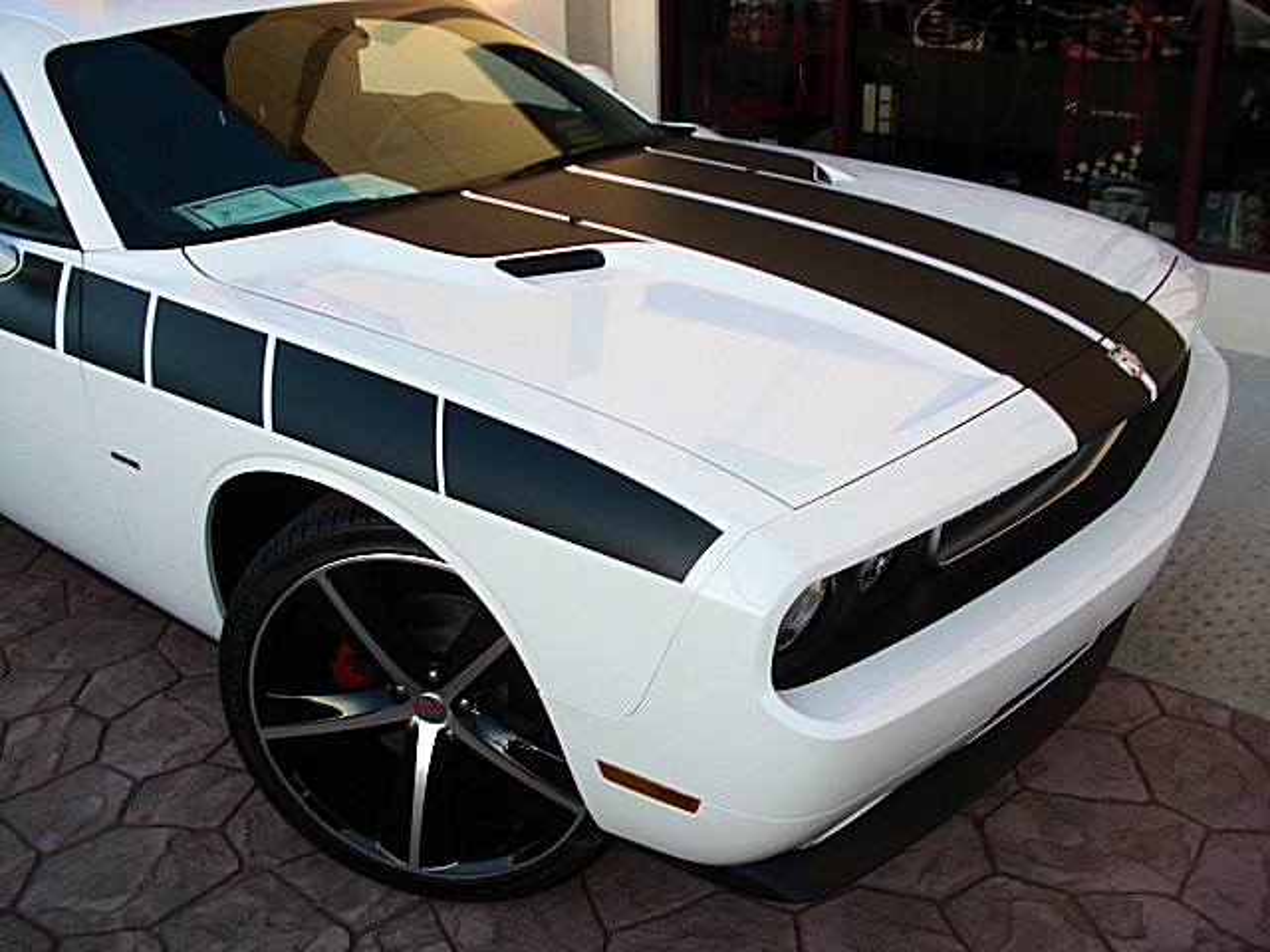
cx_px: 635
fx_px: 1321
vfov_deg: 39.7
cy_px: 476
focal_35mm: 36
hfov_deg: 51.4
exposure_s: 1/80
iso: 50
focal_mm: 6.3
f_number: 2.8
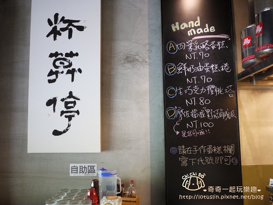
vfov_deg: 49.7
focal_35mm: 28
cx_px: 136
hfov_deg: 63.4
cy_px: 102
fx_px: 221
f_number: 2.5
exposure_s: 1/20
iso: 400
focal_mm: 14
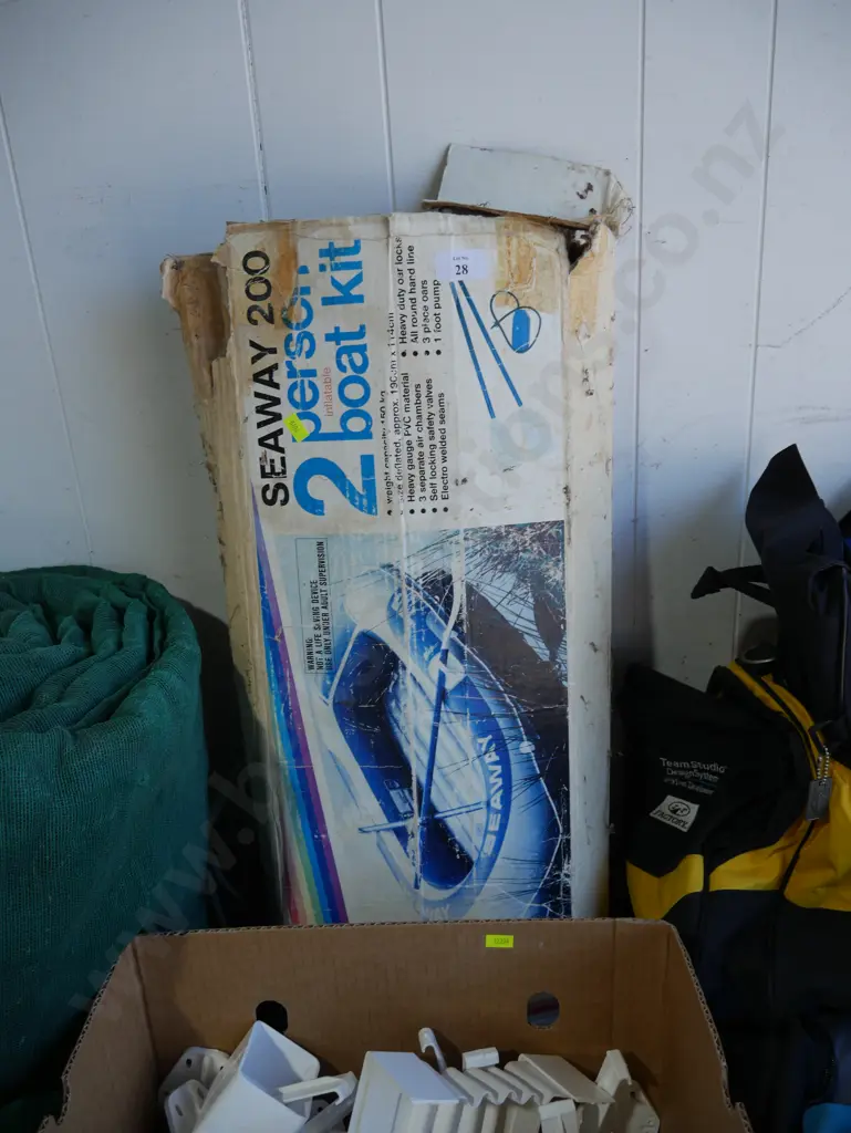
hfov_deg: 49.8
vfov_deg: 63.4
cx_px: 426
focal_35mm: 28
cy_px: 566
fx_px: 917
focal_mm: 14
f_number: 4
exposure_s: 1/160
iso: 200
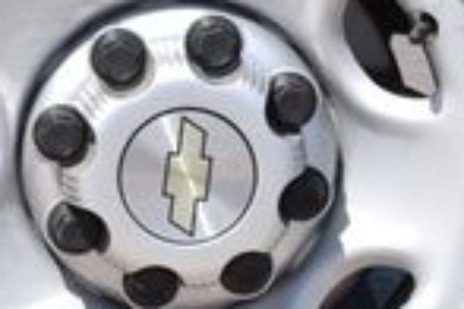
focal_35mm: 222
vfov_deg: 6.2
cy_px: 208
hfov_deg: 9.3
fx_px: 2861
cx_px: 259
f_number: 8
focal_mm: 34
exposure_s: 1/400
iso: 200
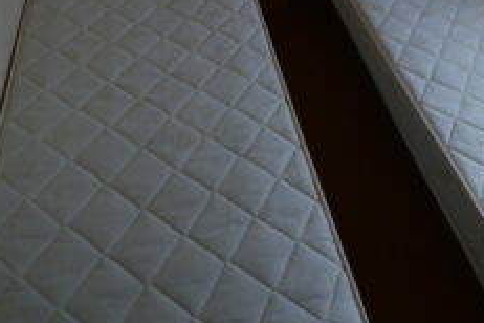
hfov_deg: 53.4
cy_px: -50
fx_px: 471
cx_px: 321
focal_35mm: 35
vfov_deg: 32.3
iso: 140
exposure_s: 1/125
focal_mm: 10
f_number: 5.6
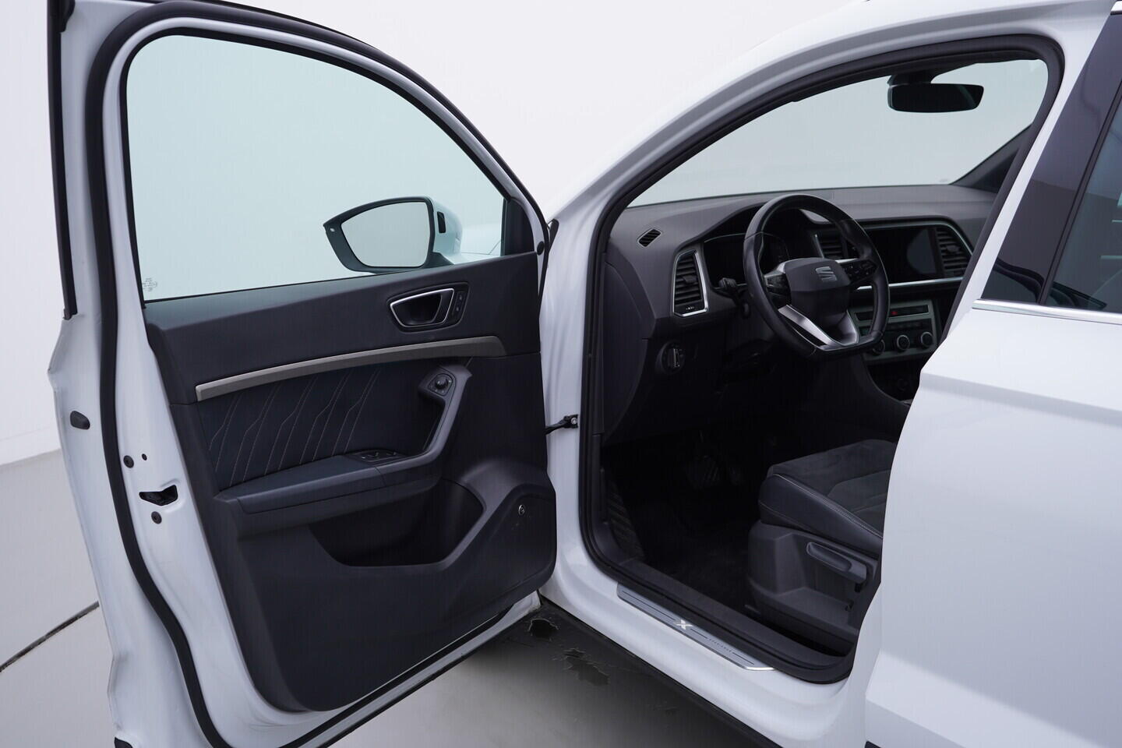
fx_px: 1122
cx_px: 561
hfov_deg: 53.1
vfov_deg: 36.9
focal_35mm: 36
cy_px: 374
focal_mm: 24
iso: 125
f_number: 4
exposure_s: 1/60
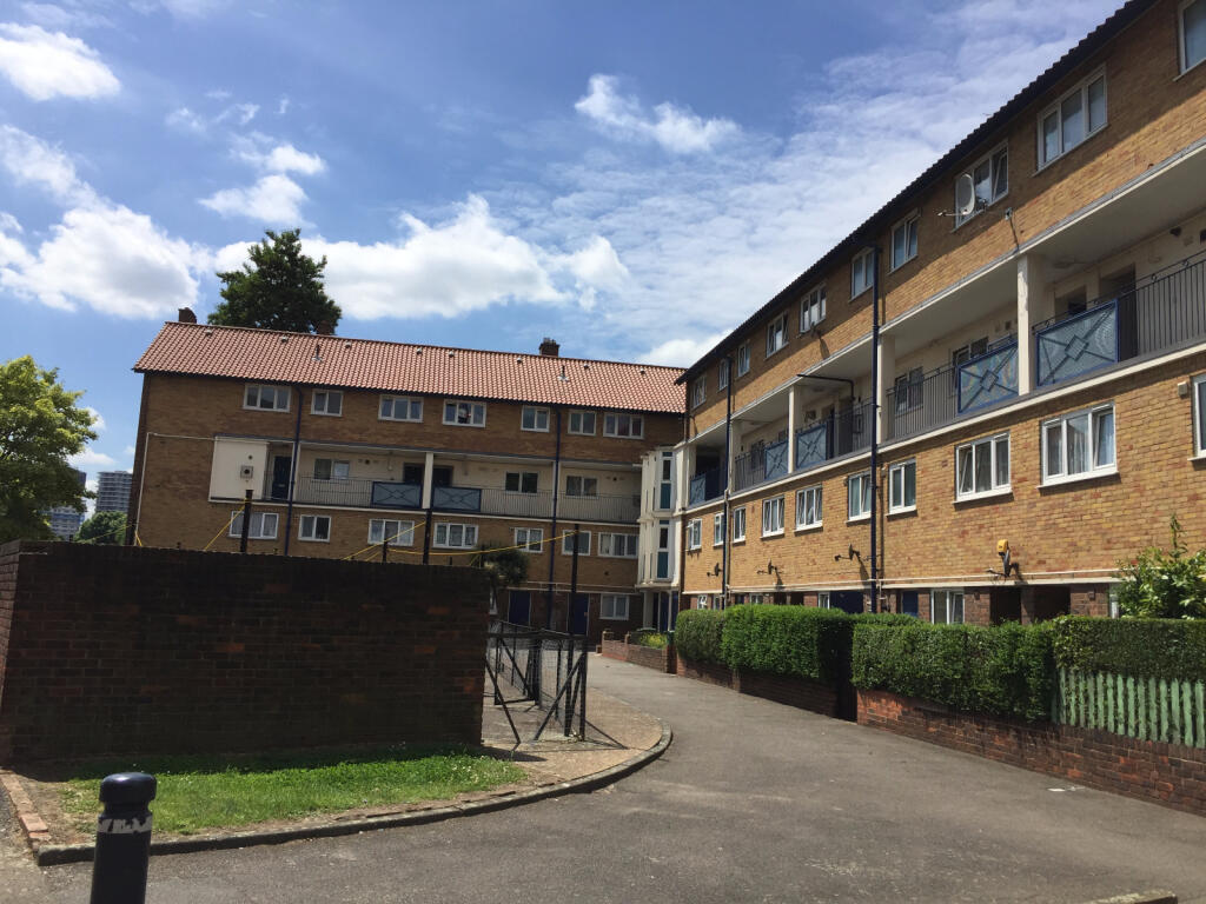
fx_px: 1010
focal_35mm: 29
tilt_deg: +7.9
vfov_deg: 48.2
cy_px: 452
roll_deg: -3.1
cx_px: 603
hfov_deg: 61.7
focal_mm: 4.15
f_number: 2.2
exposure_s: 1/2825
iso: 32
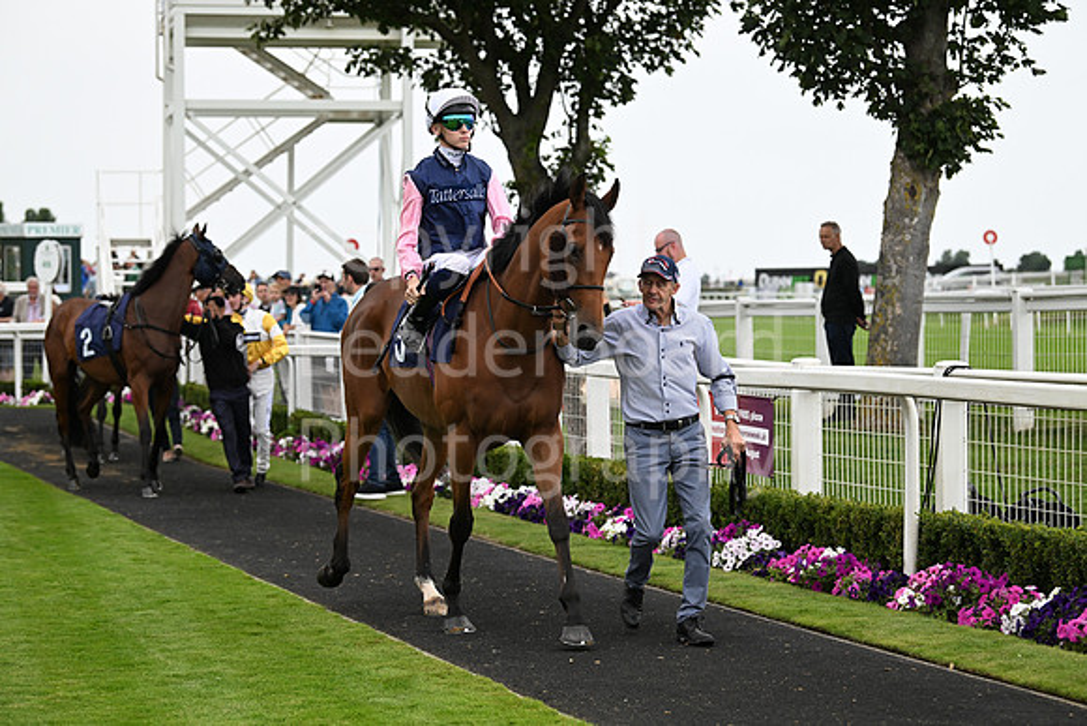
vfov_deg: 14.9
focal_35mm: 92
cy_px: 363
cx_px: 544
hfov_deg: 22.1
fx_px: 2778
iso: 1000
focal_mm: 92
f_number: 4
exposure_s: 1/1250
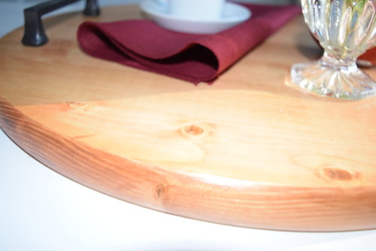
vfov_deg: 36.8
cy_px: 126
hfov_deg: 53.1
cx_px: 188
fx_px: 376
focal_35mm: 36
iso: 1600
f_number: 4
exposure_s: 1/200
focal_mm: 24
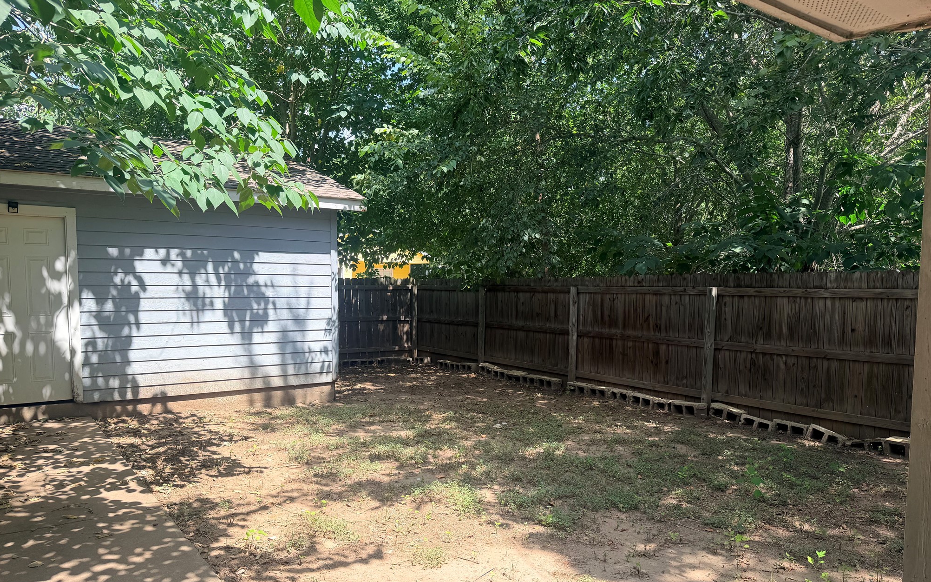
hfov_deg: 70.4
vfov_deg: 47.4
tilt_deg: -3.9
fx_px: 660
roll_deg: +0.1
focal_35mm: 26
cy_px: 334
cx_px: 465
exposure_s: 1/1192
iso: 80
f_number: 1.78
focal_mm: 6.76
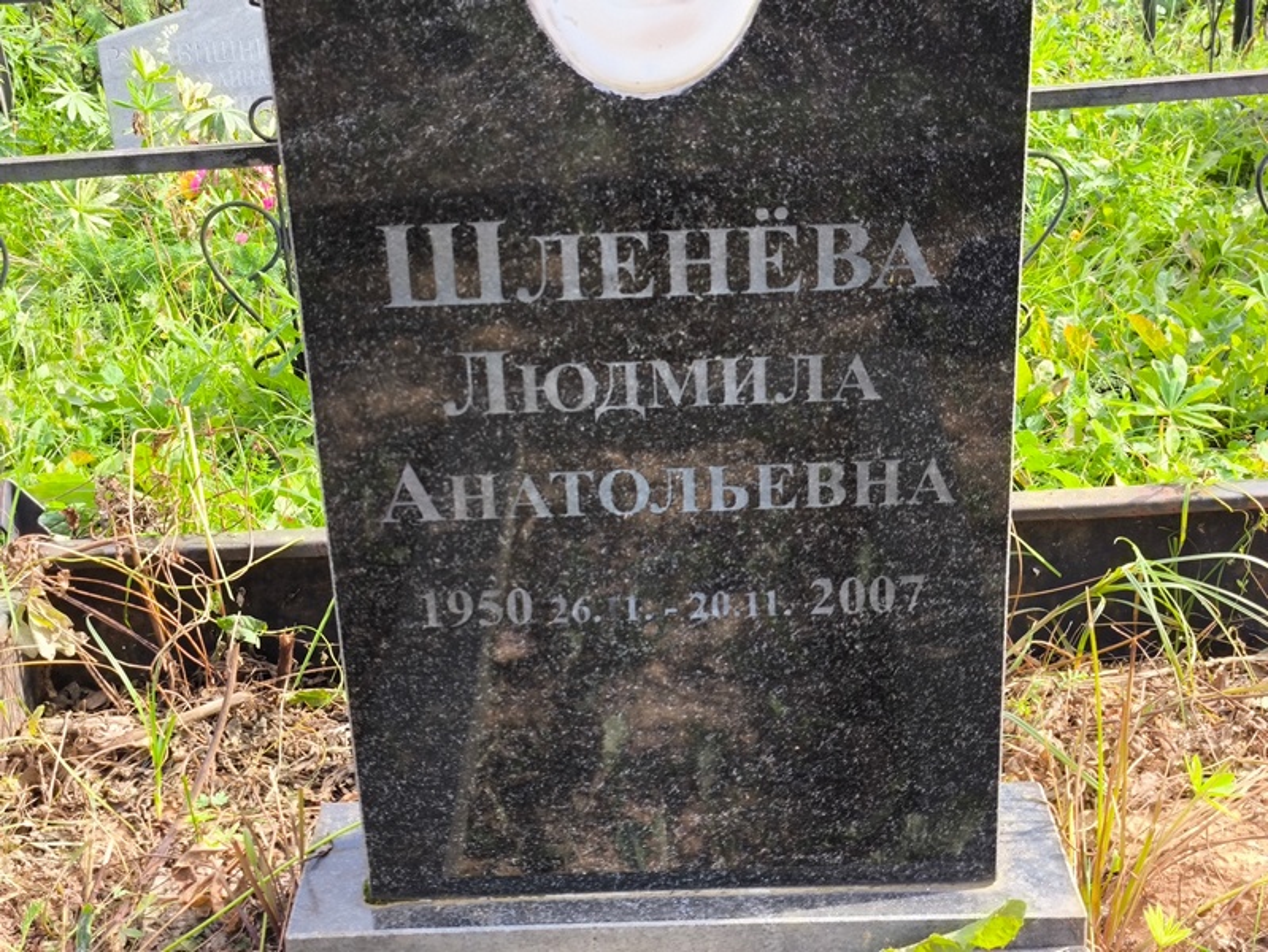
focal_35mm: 50
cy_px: 476
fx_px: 1832
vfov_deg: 29.1
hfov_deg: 38.2
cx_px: 634
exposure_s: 1/200
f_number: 1.7
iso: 50
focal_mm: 4.71
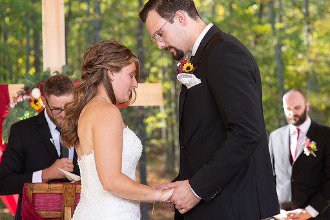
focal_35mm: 118
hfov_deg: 17.3
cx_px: 190
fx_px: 1082
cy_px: 110
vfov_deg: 11.6
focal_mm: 85
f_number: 4.5
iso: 500
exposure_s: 1/400
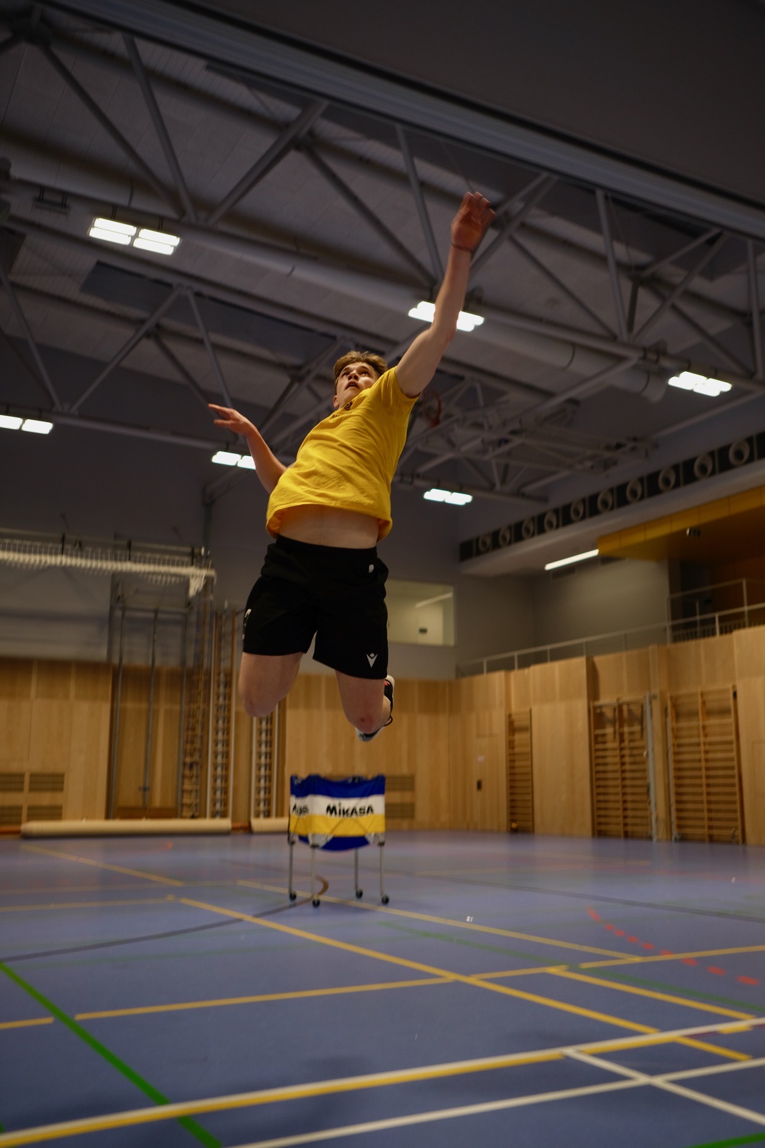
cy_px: 574
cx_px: 382
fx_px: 1116
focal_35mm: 35
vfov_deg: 54.4
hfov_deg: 37.9
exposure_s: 1/220
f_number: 2
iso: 160
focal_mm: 23
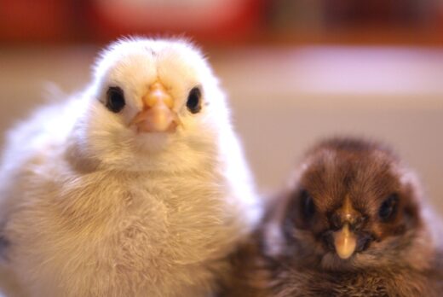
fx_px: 924
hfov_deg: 27.0
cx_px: 222
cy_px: 148
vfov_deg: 18.2
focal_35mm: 75
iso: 400
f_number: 3.2
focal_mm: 50
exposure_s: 1/20
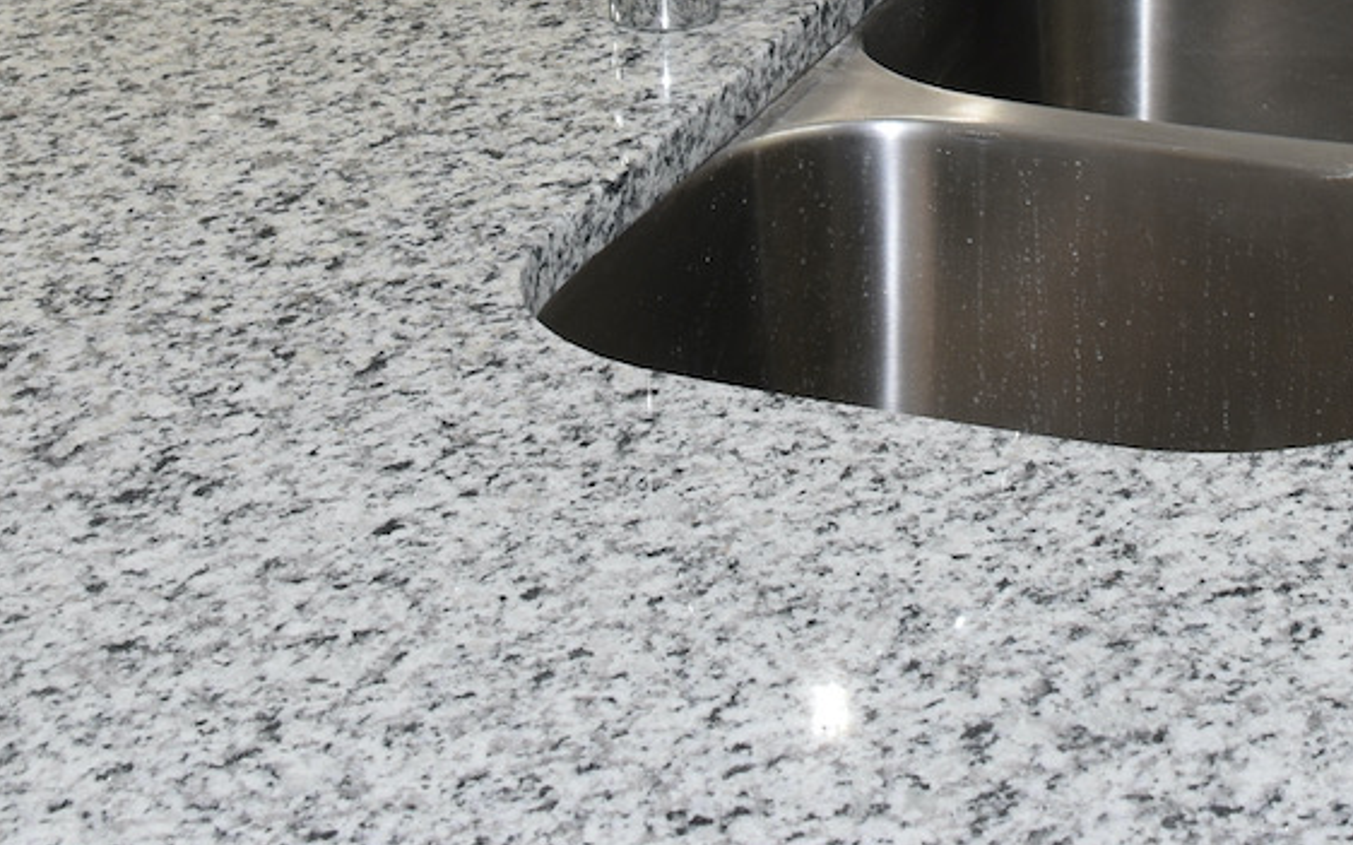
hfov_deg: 22.0
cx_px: 941
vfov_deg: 12.7
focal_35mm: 94
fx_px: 3465
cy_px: -650
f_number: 5.6
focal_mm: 18
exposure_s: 1/125
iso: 320
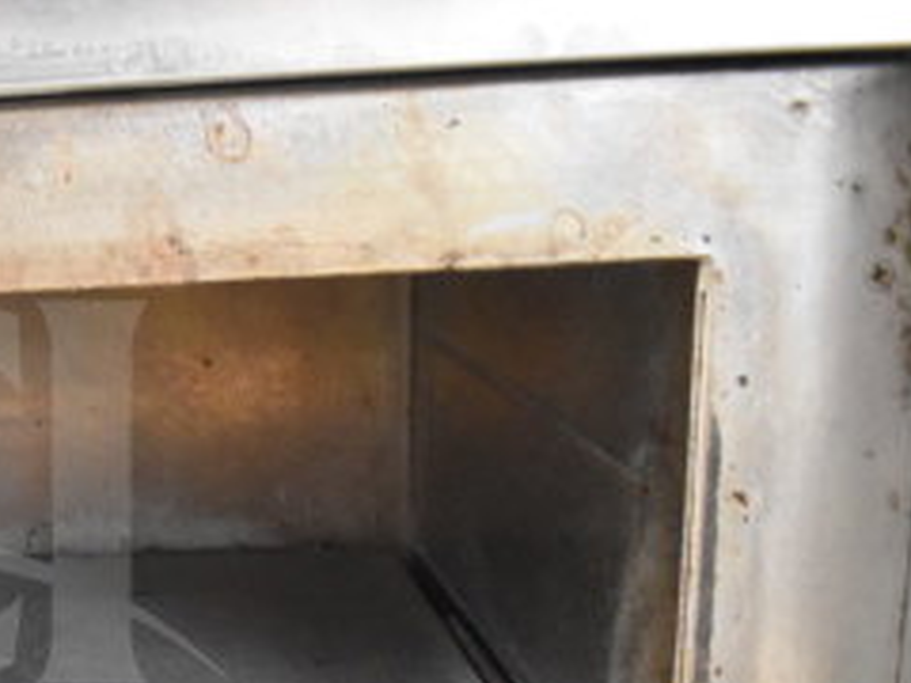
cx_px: -197
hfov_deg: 26.1
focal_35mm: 66
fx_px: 1737
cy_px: 601
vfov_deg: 21.8
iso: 4500
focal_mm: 18
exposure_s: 1/30
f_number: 3.5
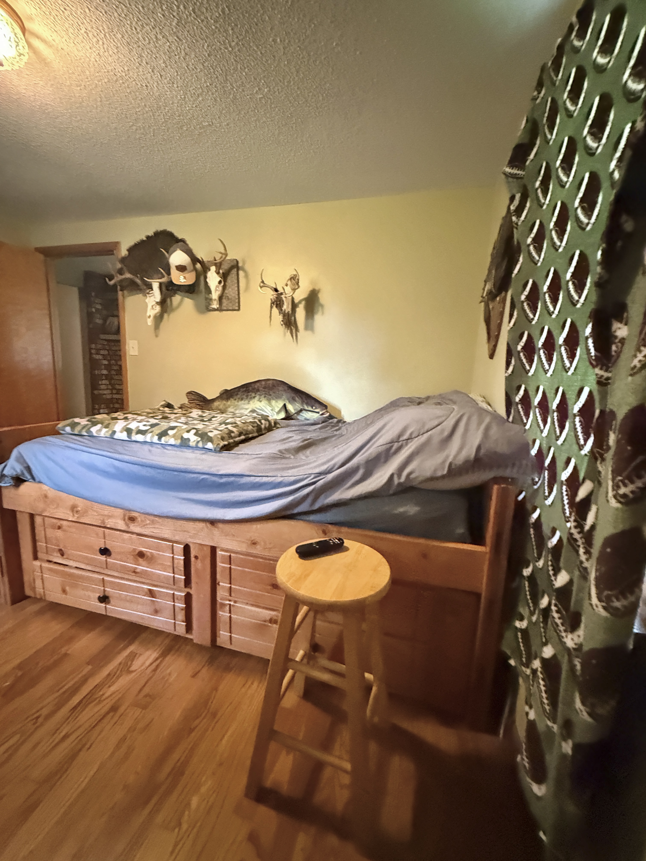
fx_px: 348
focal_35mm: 14
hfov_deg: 85.7
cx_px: 323
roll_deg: -4.4
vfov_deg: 102.1
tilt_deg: -7.0
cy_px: 430
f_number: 2.2
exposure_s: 1/60
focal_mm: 2.22
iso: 1250
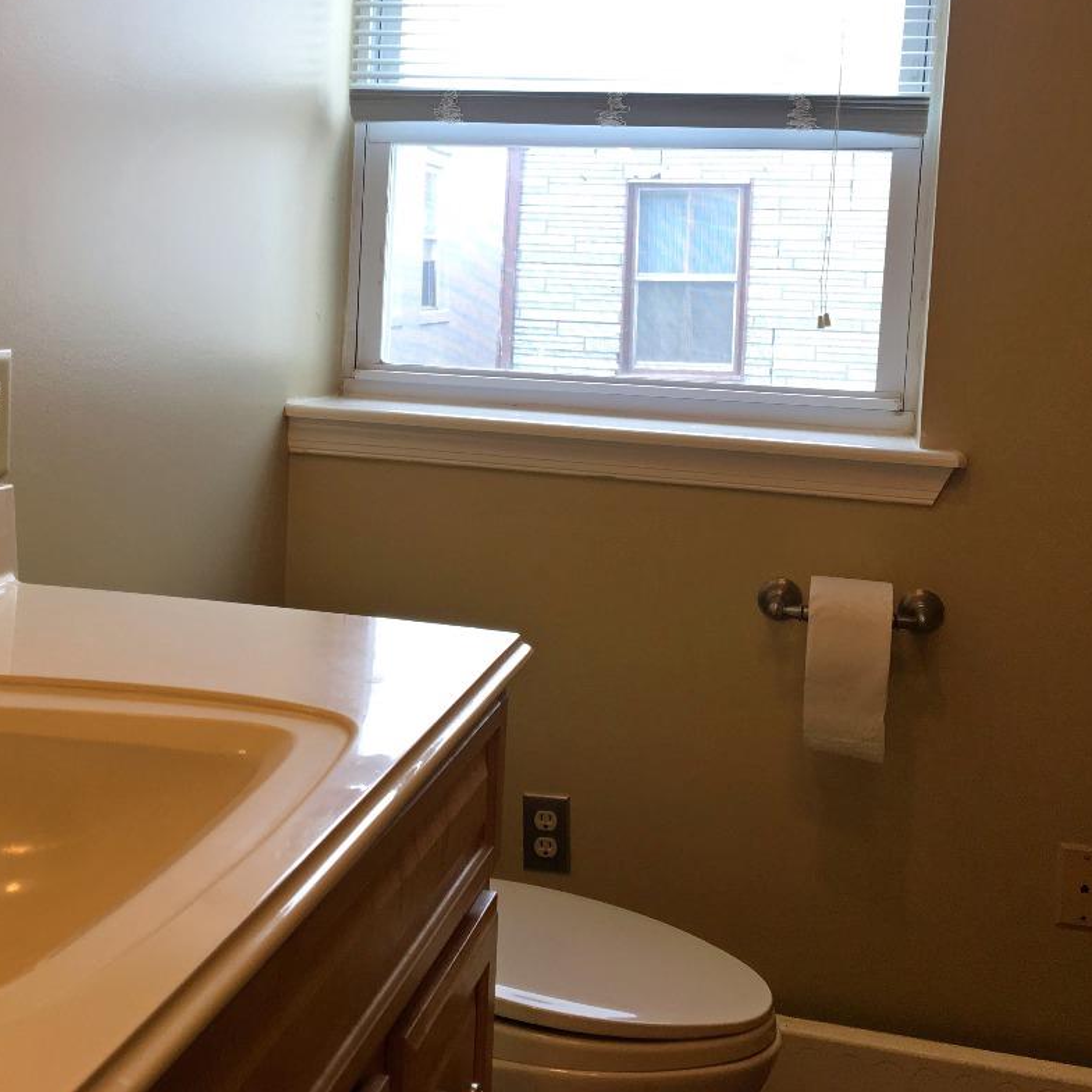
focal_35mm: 47
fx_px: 1677
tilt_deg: -4.8
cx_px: 371
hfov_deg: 35.7
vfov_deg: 35.8
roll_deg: -2.1
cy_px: 398
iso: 40
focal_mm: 4.15
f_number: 2.2
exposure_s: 1/120
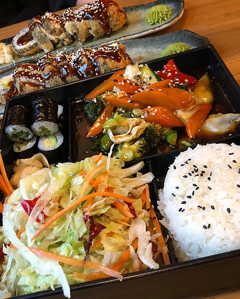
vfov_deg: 49.1
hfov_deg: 40.1
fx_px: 328
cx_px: 119
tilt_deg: -44.4
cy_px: 150
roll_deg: +18.9
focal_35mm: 37
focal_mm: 4
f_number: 1.8
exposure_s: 1/9
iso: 100
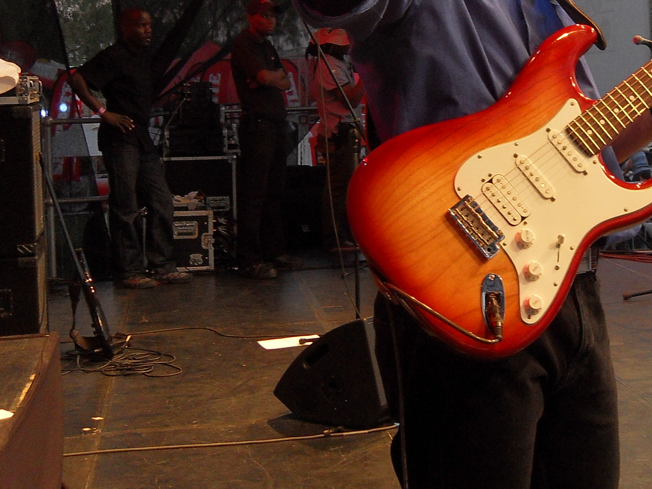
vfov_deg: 19.9
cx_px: 489
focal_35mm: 73
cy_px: 75
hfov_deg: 26.3
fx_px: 1375
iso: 120
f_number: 3.5
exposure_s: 1/45
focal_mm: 6.3
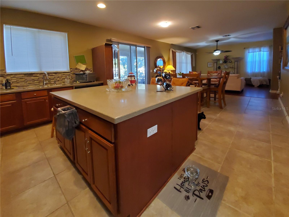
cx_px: 144
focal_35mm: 13
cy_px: 108
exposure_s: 1/29
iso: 500
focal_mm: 1.8
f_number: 2.2
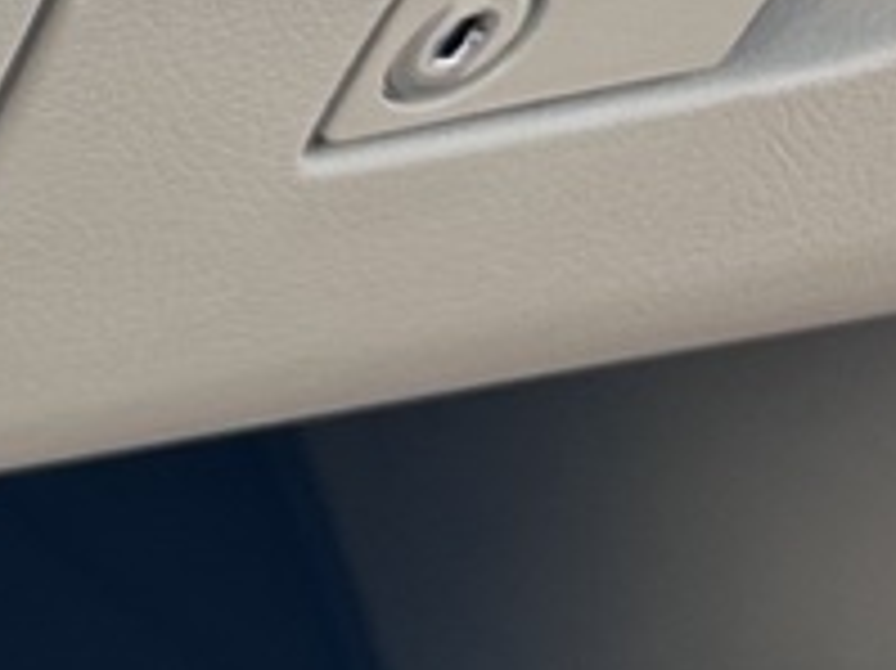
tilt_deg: -24.7
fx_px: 4501
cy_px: -333
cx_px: -2008
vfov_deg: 8.3
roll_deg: -1.1
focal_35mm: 174
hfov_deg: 8.8
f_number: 1.78
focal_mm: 6.86
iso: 64
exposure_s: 1/121
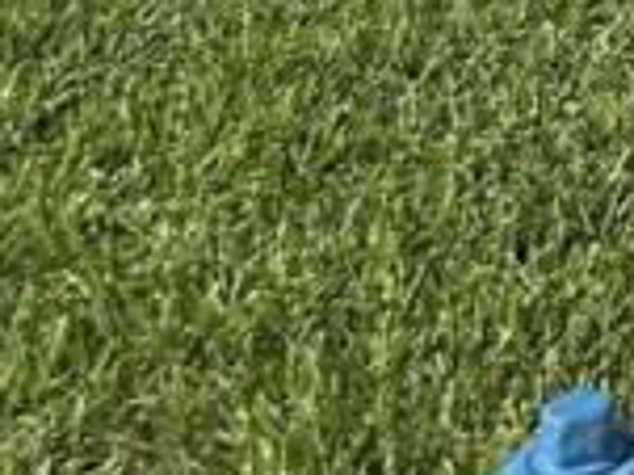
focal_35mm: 127
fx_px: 2324
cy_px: -727
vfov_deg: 10.0
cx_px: 1629
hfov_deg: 11.8
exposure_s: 1/4762
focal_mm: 6.86
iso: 80
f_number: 1.78
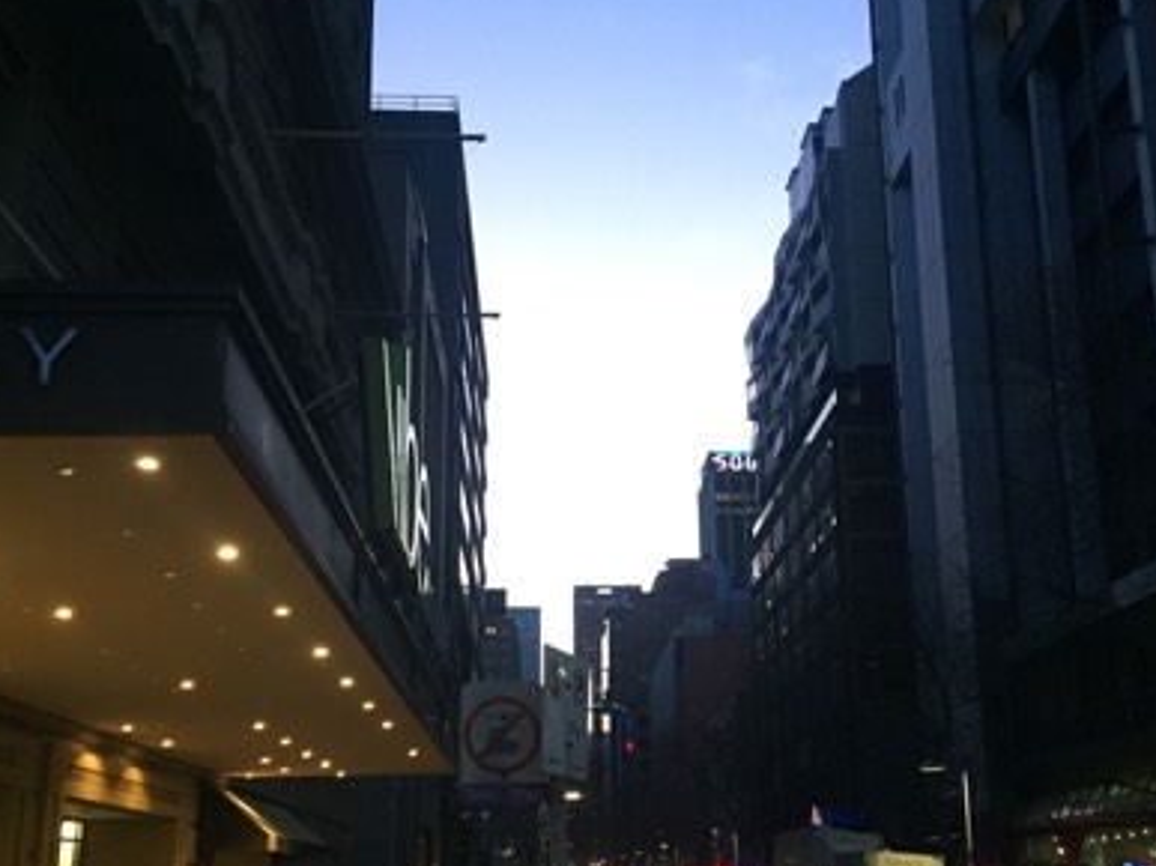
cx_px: 609
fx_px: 1302
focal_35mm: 39
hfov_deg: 47.9
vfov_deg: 36.5
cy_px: 561
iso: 200
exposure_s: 1/30
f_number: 2.2
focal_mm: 4.15
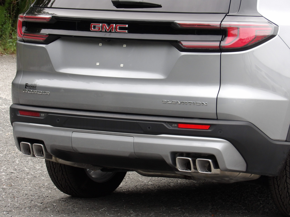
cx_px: 145
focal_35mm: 198
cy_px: 108
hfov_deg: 10.0
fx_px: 1659
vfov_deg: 7.5
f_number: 4.5
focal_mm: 35.6
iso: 164
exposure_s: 1/100
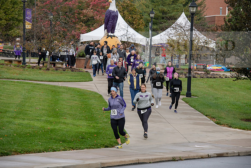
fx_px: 1116
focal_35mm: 160
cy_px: 84
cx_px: 126
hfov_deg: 12.8
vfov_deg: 8.6
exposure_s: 1/500
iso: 640
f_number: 6.3
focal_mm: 160
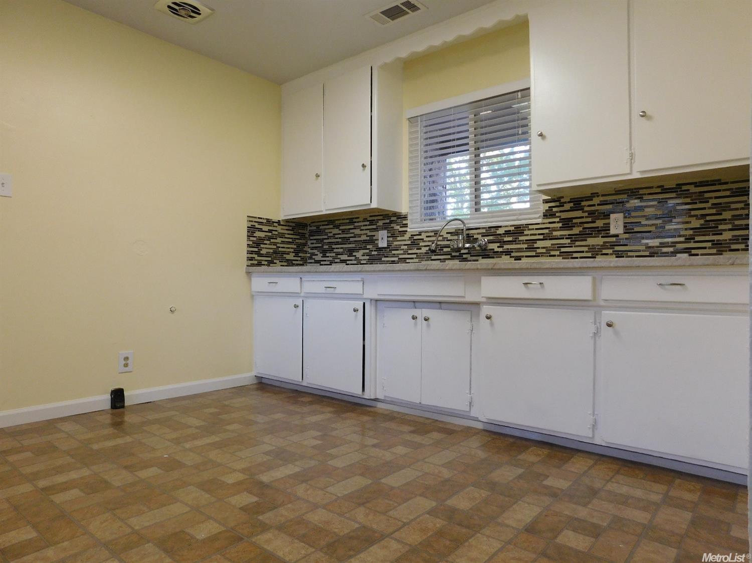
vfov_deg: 58.9
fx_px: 499
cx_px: 376
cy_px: 282
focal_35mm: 23
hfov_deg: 73.9
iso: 200
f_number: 3
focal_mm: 4
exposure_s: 1/30
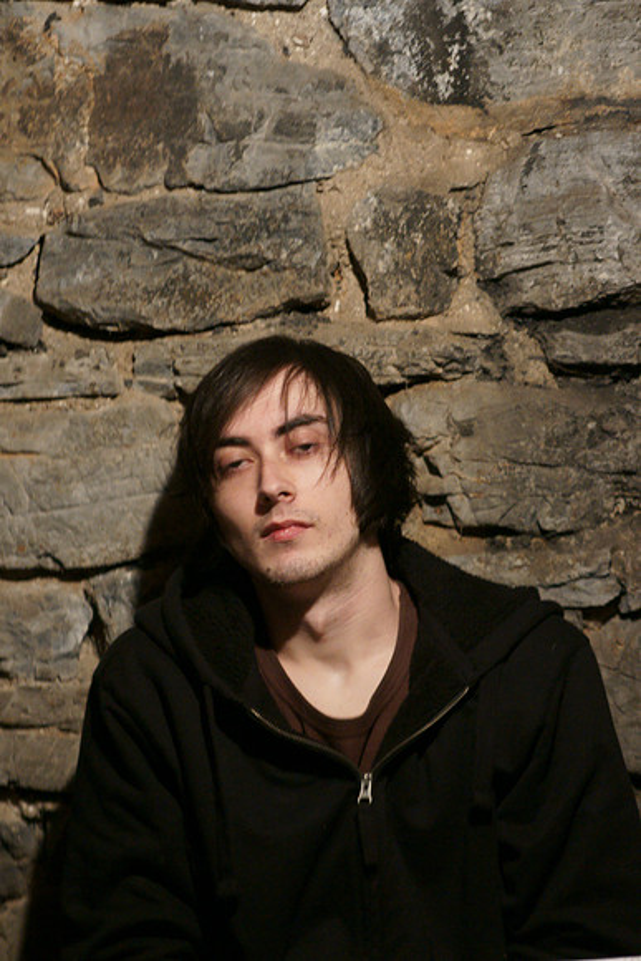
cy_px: 480
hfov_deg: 12.2
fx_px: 3003
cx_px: 320
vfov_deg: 18.2
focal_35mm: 112
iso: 1600
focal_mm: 75
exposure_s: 1/25
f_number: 2.8
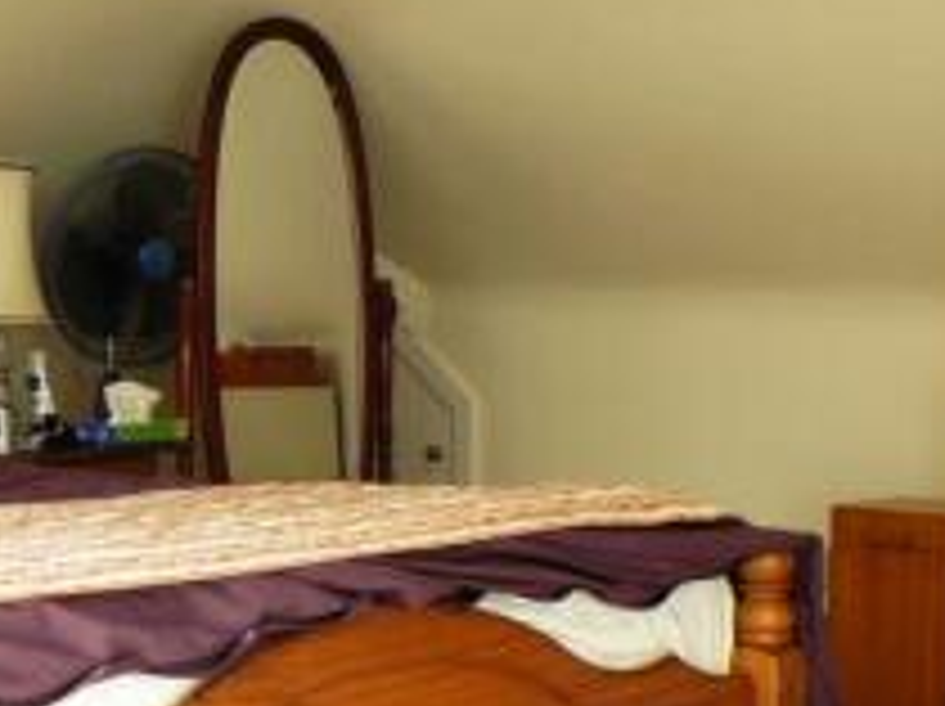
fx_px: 2727
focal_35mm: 100
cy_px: 488
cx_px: 155
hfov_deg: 19.4
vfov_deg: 14.7
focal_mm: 6
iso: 100
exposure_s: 1/80
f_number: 2.8
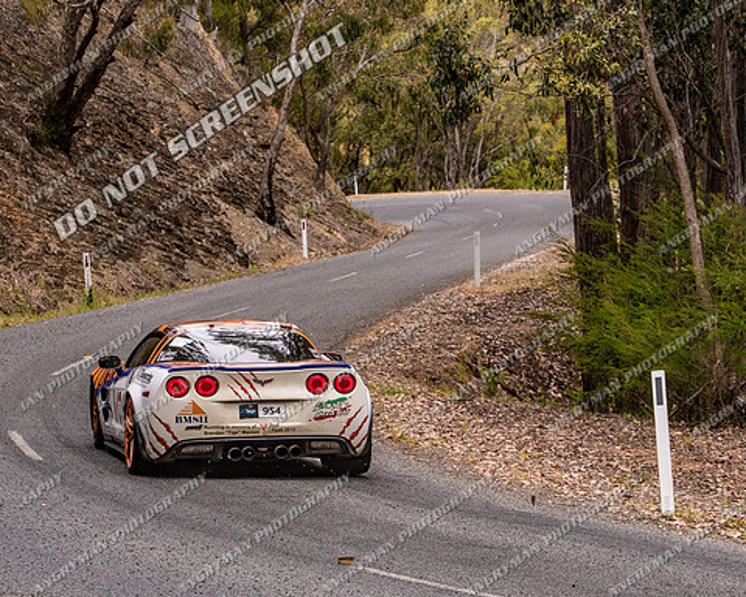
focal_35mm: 134
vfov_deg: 11.5
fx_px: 2959
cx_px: 392
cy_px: 298
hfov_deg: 14.4
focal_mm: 70
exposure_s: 1/1250
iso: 250
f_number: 4.5
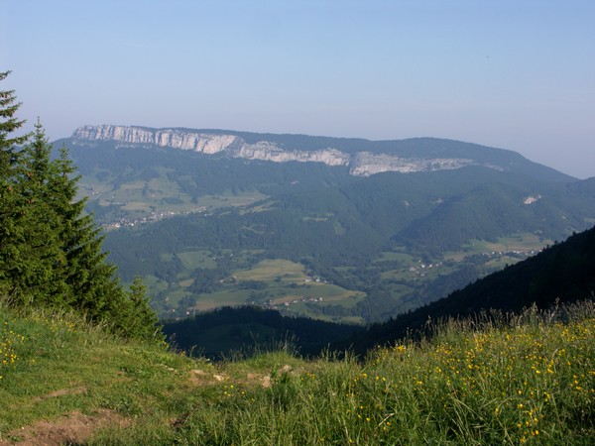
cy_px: 223
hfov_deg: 41.2
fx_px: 791
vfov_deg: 31.5
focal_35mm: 46
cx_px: 298
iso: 64
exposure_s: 1/250
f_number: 7.1
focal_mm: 11.93
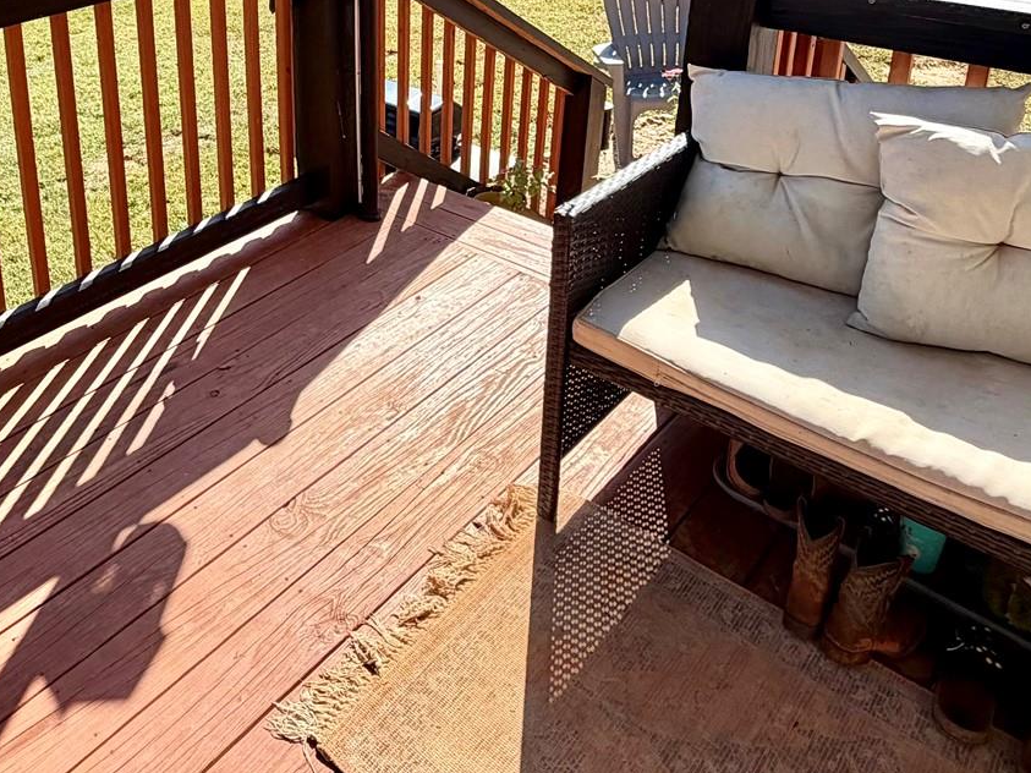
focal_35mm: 34
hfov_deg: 52.0
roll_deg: +1.8
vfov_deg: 38.4
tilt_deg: -17.6
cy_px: 55
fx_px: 1013
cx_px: 280
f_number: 2.2
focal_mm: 2.22
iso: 40
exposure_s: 1/717
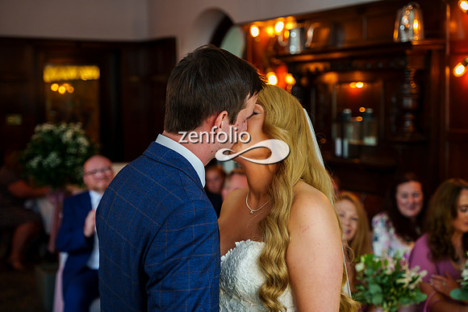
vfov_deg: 21.9
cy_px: 156
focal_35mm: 62
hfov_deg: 32.4
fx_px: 806
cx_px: 234
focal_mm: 62
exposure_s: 1/160
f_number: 3.5
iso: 800
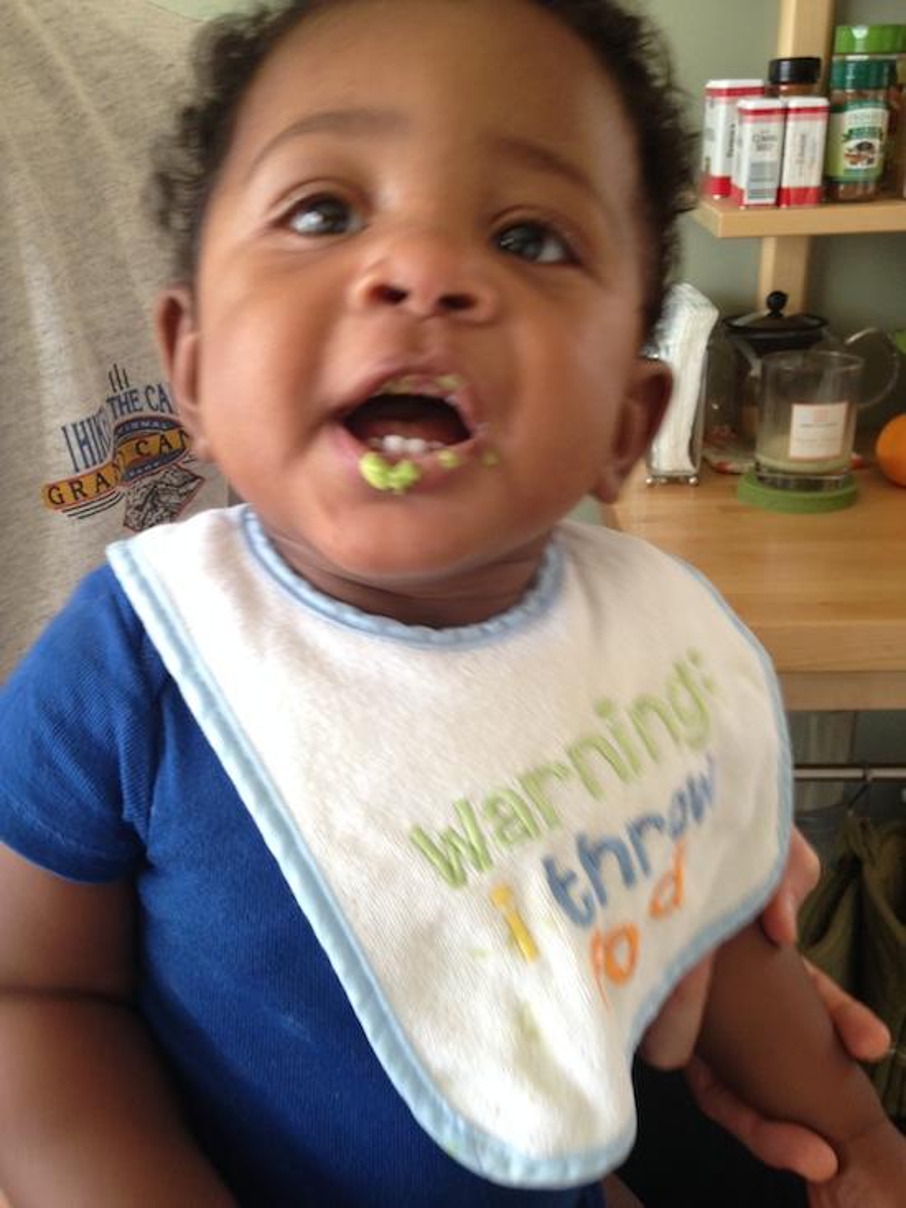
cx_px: 453
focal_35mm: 33
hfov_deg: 43.0
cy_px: 604
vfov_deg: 55.3
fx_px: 1151
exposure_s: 1/20
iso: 100
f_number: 2.4
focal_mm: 4.12
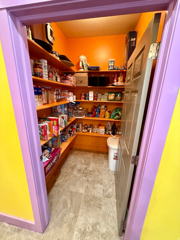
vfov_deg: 102.1
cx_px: 90
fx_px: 97
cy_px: 120
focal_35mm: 14
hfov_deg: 85.7
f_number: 2.2
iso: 800
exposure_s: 1/60
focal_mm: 2.22
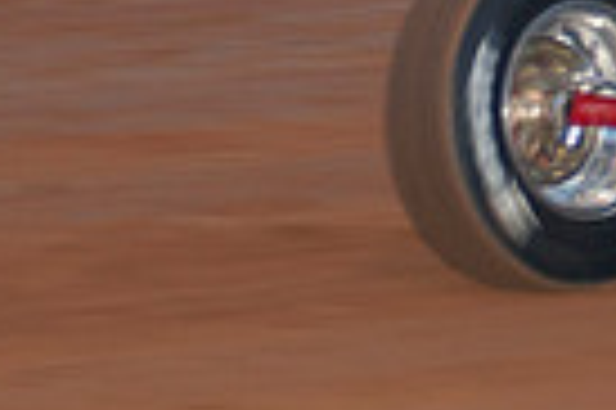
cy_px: -320
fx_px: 8699
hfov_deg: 4.0
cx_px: 845
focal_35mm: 509
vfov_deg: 2.7
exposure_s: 1/320
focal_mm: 80
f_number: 3.2
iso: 250
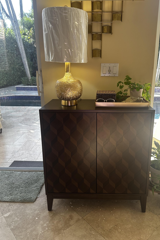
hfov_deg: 47.7
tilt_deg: -15.1
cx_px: 95
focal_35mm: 27
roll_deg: +1.4
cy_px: 114
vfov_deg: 67.3
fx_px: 180
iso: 125
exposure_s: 1/120
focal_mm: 6.86
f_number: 1.78
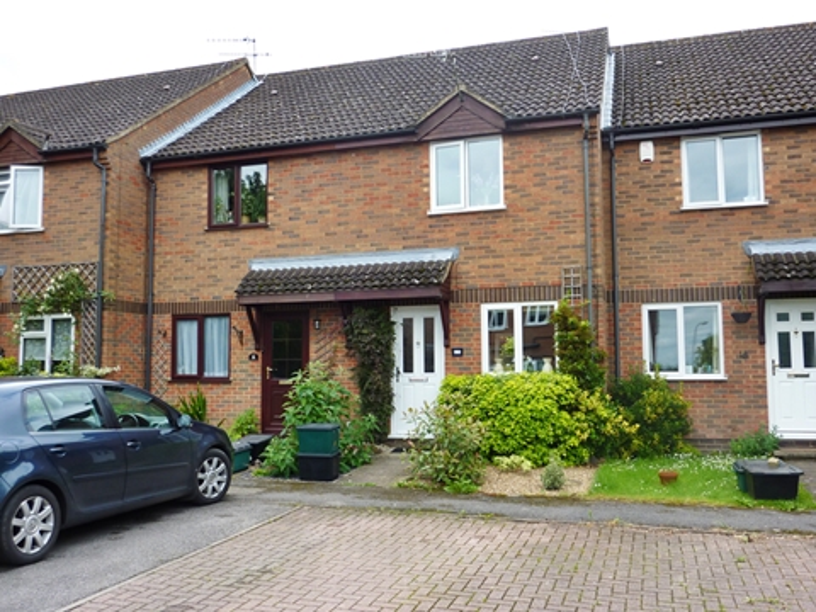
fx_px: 754
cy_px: 306
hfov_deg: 56.8
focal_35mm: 32
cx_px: 408
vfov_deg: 44.2
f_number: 4
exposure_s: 1/250
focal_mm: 5.3
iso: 80
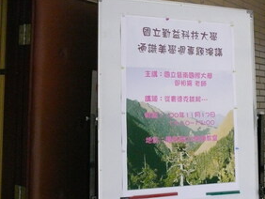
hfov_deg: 31.1
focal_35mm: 62
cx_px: 162
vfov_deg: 23.7
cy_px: 83
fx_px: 475
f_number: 2.8
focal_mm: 9
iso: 640
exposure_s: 1/125
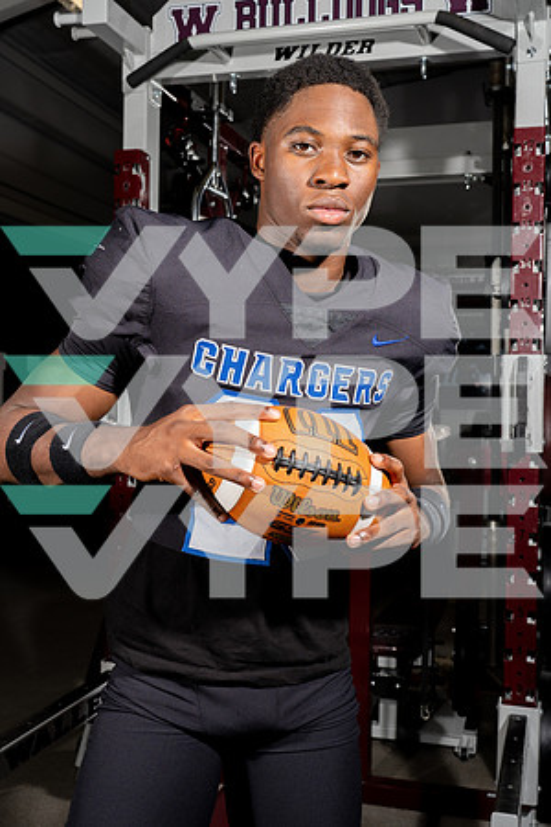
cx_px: 276
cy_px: 414
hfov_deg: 32.6
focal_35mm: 41
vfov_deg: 47.4
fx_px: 941
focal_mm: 41
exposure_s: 1/250
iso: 200
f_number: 8
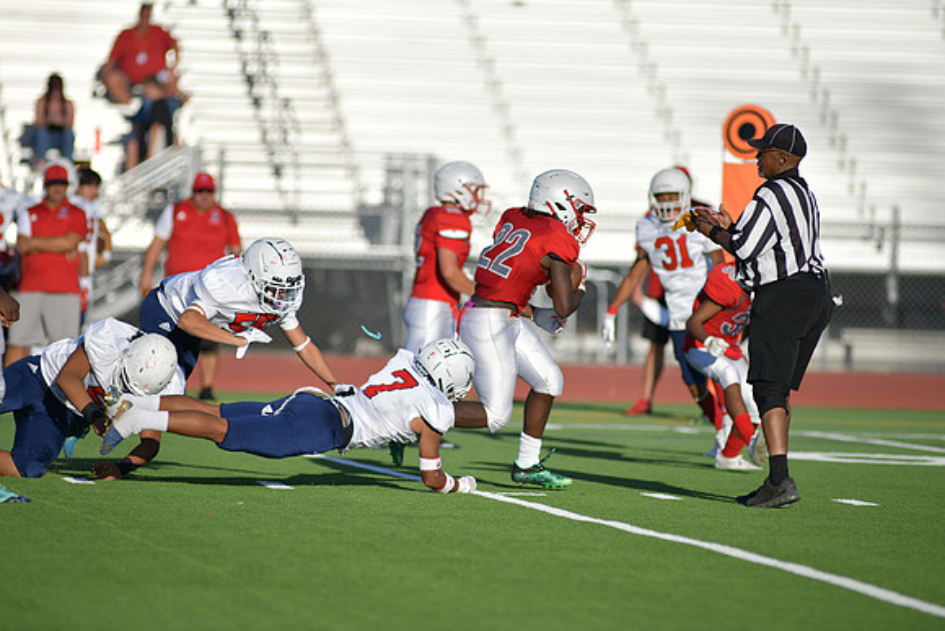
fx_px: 7876
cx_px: 472
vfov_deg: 4.6
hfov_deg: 6.9
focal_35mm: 300
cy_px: 316
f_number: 3.5
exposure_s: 1/2000
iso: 64
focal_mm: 300
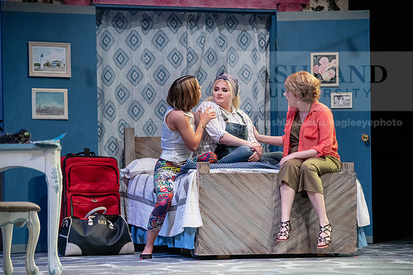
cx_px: 206
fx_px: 1377
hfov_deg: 17.1
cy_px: 138
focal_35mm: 120
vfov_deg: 11.4
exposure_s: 1/320
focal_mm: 120
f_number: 3.2
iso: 4000
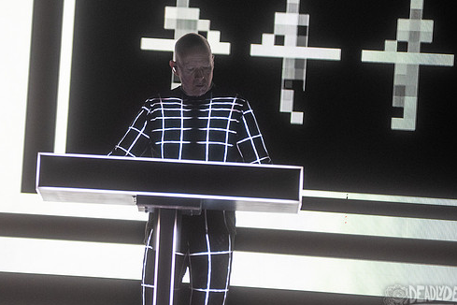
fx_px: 4049
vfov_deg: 4.3
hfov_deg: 6.5
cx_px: 130
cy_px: 121
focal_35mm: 319
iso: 2500
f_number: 3.2
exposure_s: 1/250
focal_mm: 200
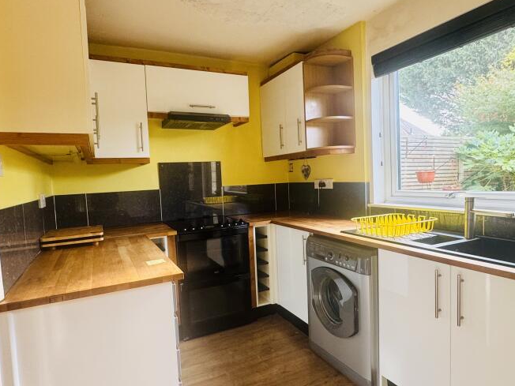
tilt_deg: -3.5
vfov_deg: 61.1
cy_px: 197
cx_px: 258
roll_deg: +2.7
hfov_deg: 76.4
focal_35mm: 22
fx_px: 327
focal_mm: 2.22
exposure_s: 1/99
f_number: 2.2
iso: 200
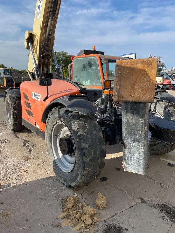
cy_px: 116
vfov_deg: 67.3
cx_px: 88
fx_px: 175
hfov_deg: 53.1
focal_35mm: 26
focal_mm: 4.2
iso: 32
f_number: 1.6
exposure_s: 1/2020
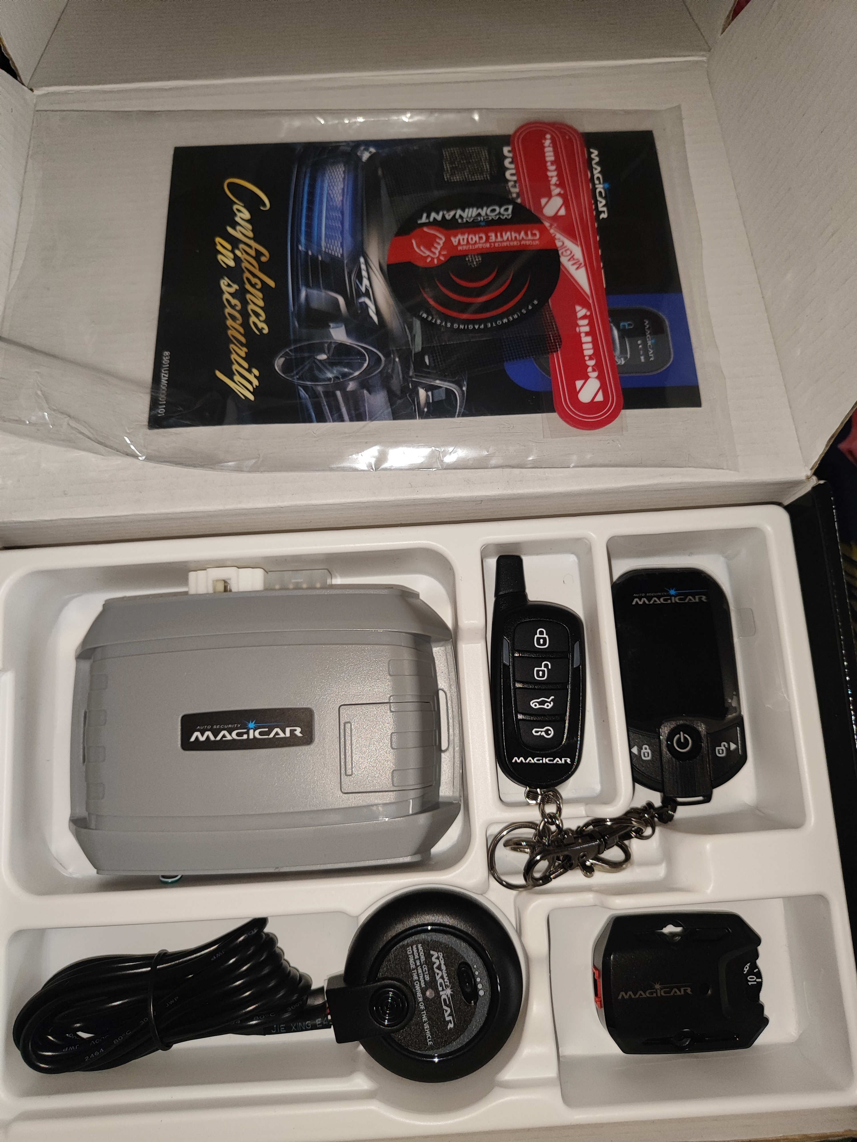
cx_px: 428
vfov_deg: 73.9
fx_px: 759
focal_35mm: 23
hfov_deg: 58.9
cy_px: 571
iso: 984
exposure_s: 1/50
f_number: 1.88
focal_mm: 5.59
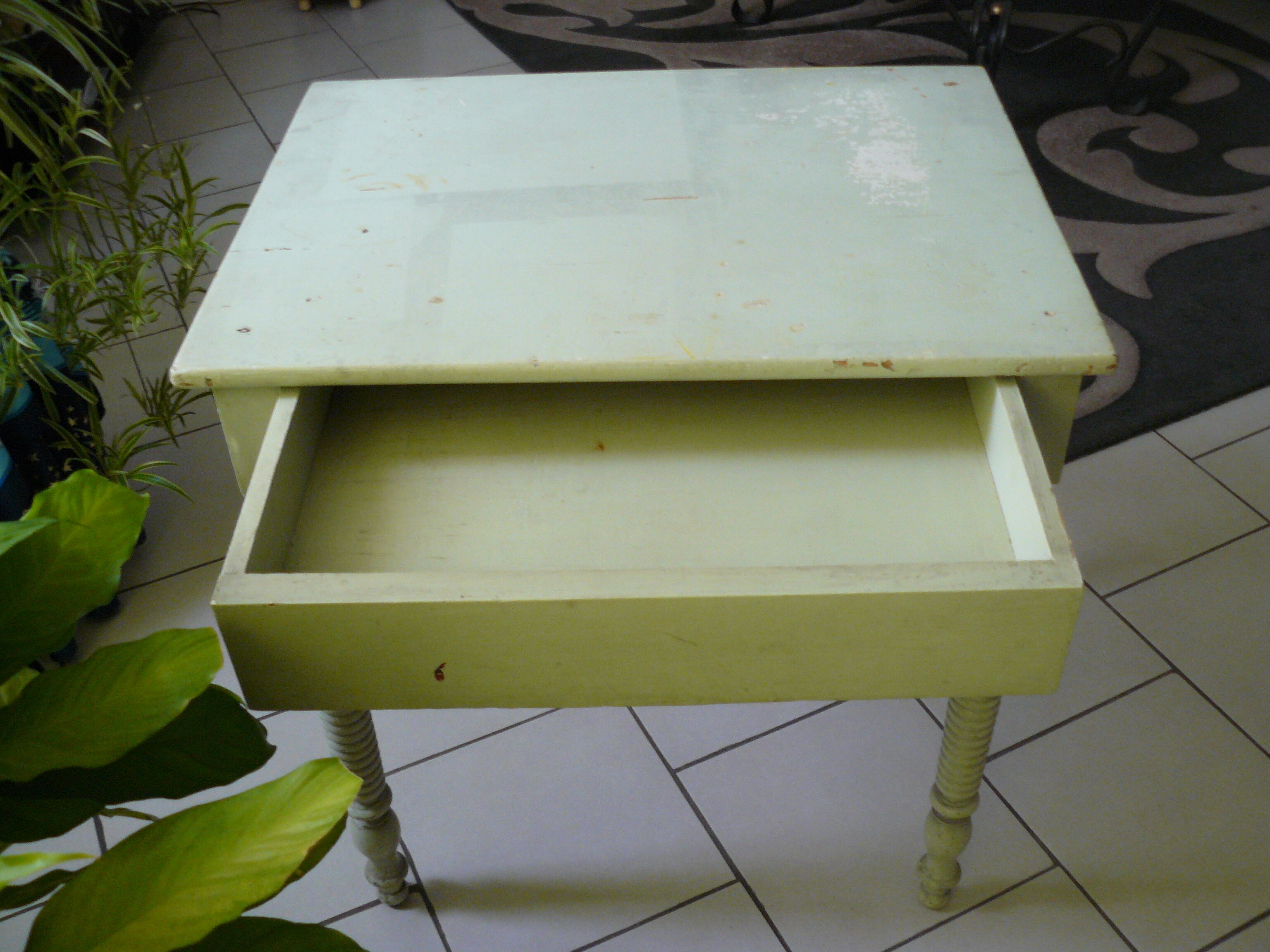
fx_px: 1321
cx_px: 635
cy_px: 476
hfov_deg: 51.4
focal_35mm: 36
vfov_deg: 39.7
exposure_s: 1/10
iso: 200
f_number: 2.8
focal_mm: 6
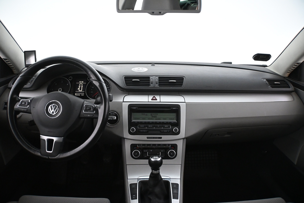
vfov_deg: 29.4
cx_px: 152
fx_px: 386
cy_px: 102
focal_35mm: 46
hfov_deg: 43.0
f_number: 4.8
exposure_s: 1/60
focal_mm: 30.5
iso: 3200
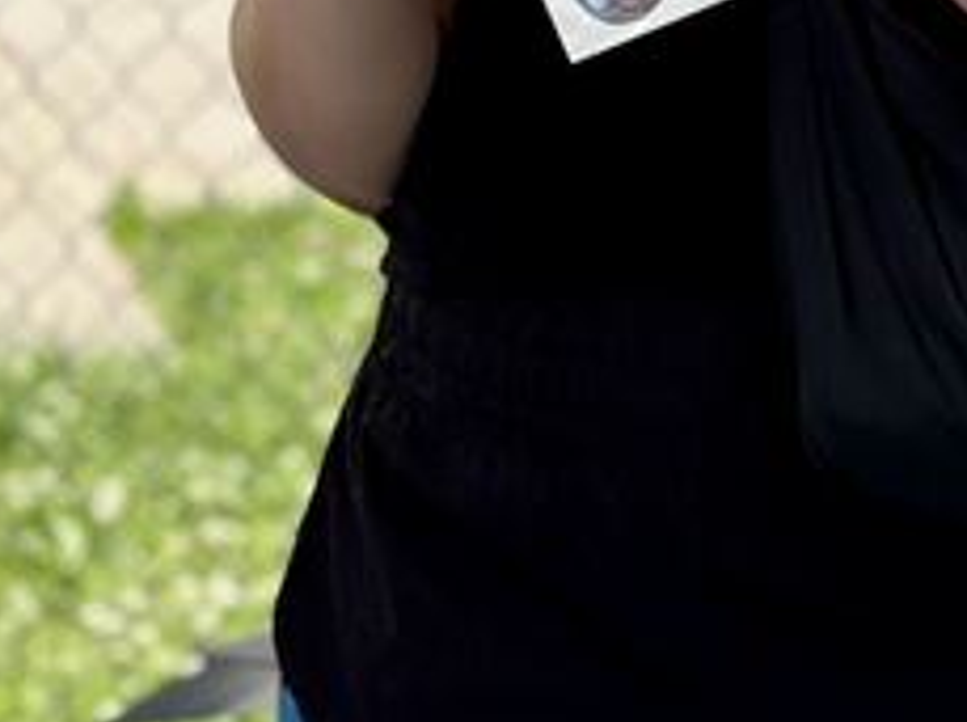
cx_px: -42
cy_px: -274
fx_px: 5997
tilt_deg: -3.5
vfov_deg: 6.8
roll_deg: -1.4
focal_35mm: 215
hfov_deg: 9.1
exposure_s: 1/2611
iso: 64
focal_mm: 6.76
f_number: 1.78
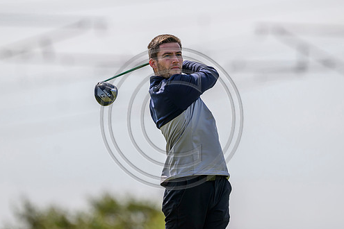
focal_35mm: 519
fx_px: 4959
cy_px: 89
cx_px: 192
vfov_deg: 2.6
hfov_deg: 4.0
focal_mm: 400
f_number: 4
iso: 500
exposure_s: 1/5000
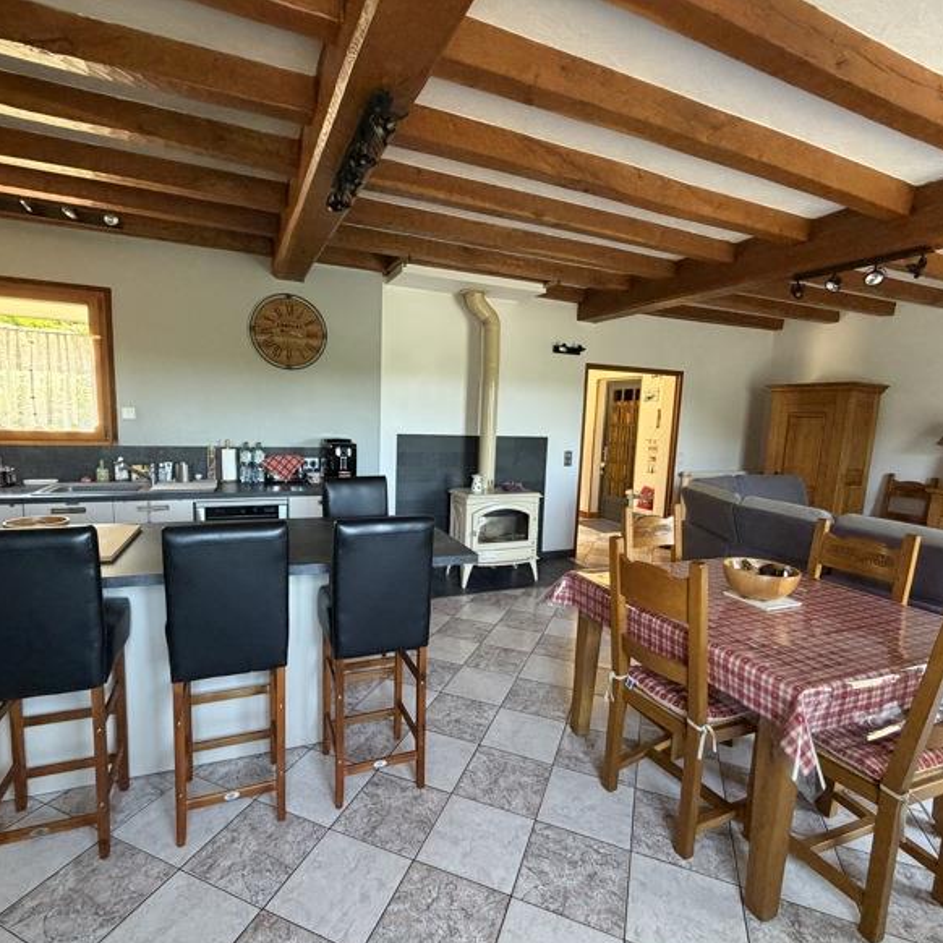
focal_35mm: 17
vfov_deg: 83.9
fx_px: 524
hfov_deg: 84.0
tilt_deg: -8.3
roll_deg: -1.5
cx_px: 460
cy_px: 484
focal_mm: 2.22
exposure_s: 1/60
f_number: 2.2
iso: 400
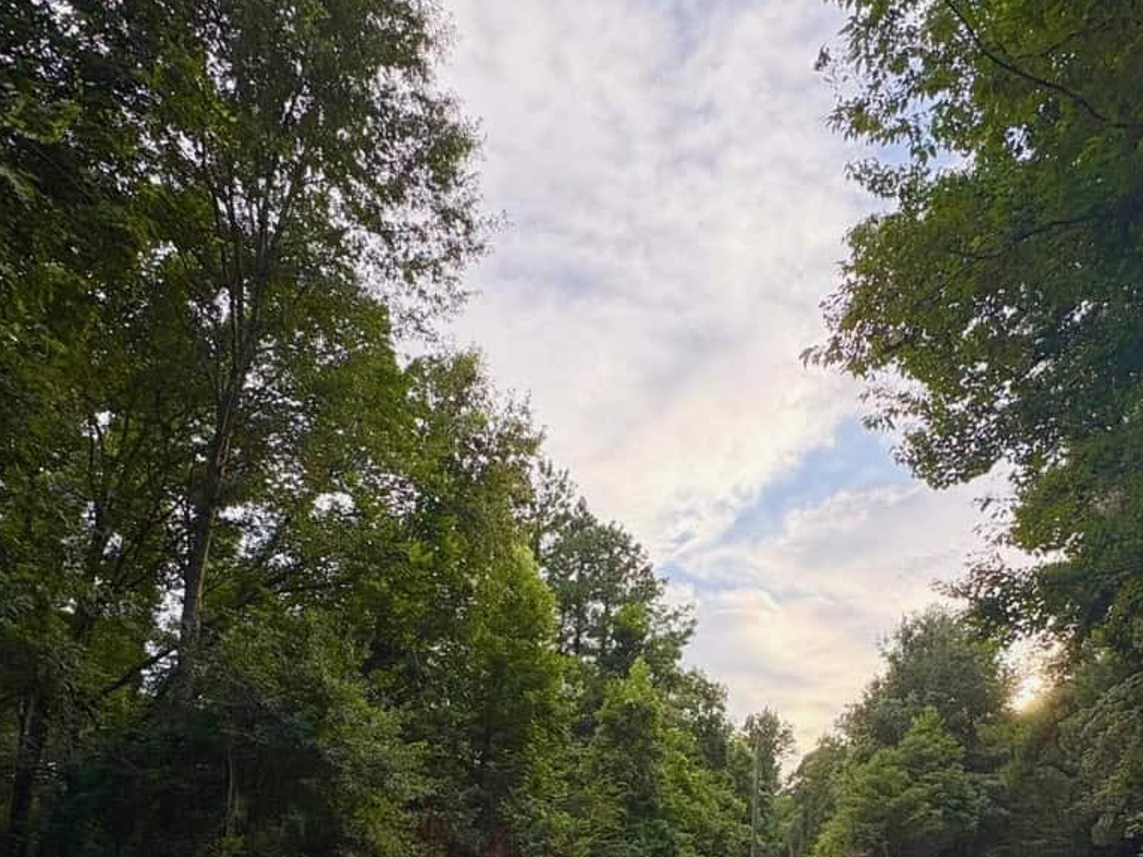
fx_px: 825
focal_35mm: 25
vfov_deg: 49.7
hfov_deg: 68.6
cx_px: 690
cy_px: 748
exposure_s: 1/282
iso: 40
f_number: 2.2
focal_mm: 2.2
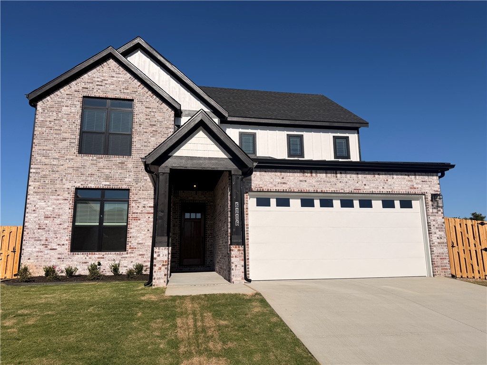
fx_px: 338
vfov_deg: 56.8
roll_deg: +1.2
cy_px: 182
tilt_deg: +11.3
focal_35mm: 24
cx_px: 244
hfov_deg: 71.6
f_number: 1.78
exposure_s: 1/9091
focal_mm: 6.76
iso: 80
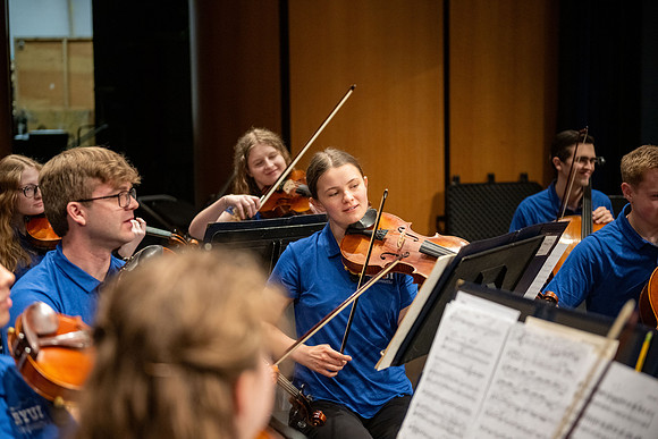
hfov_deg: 28.8
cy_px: 220
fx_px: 1280
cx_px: 329
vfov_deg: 19.5
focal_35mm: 70
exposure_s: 1/500
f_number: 2.8
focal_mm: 70
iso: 3200
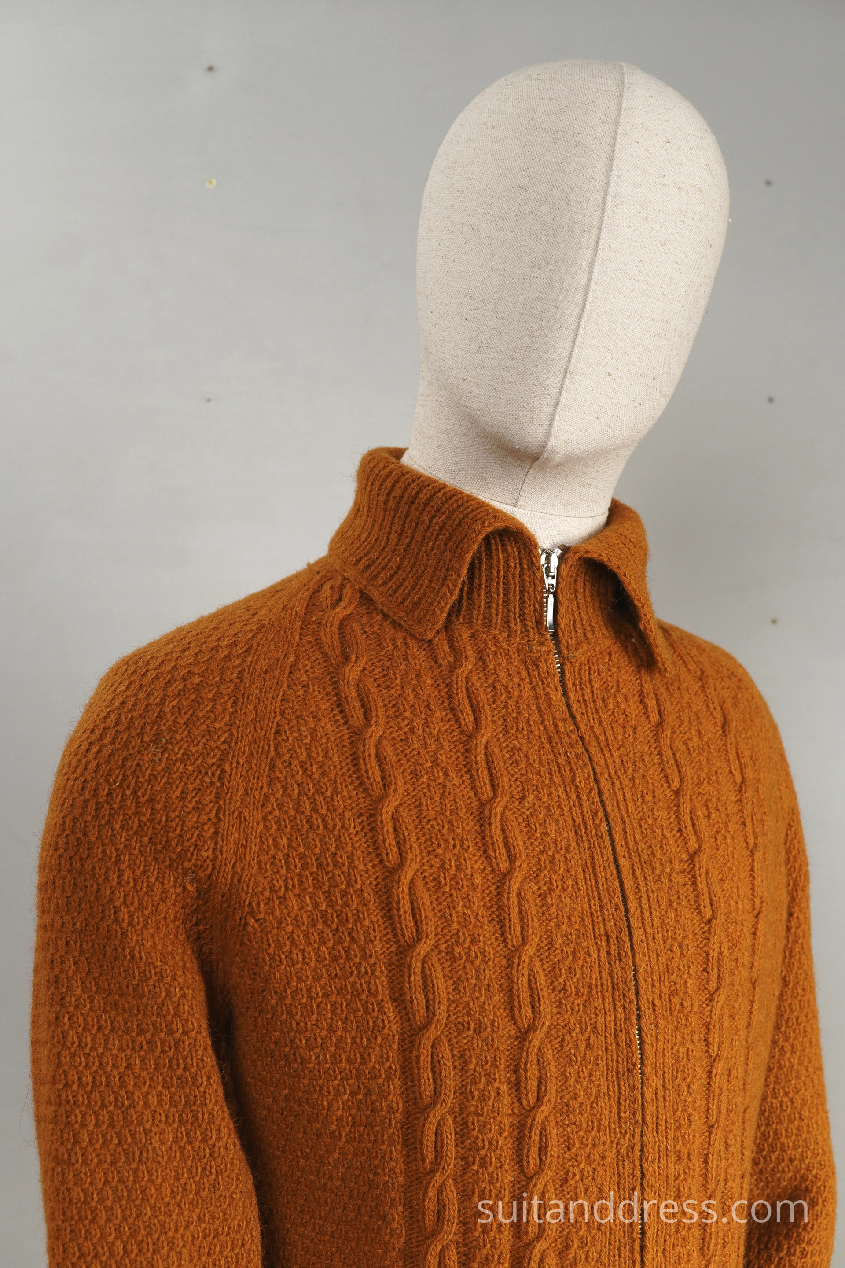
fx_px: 1690
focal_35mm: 48
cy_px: 634
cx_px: 422
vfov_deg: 41.1
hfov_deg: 28.1
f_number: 5.6
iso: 200
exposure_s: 1/20
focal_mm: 32
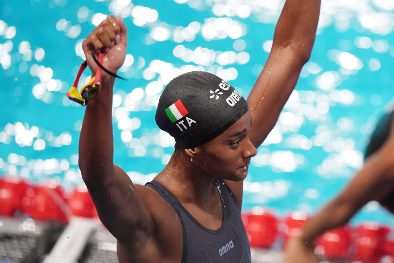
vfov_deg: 3.4
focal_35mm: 400
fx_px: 4377
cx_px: 197
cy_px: 132
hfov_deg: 5.2
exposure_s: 1/3200
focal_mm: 400
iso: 2500
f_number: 3.2
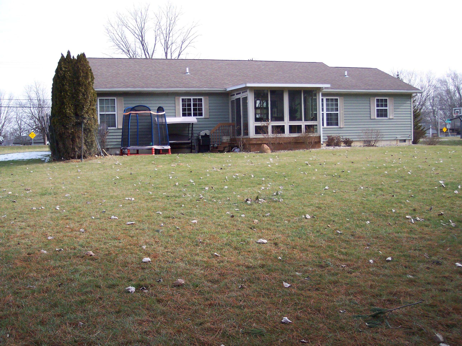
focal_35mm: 38
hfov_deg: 49.0
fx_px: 507
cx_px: 231
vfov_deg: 37.7
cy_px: 173
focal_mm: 8
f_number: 2.8
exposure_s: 1/700
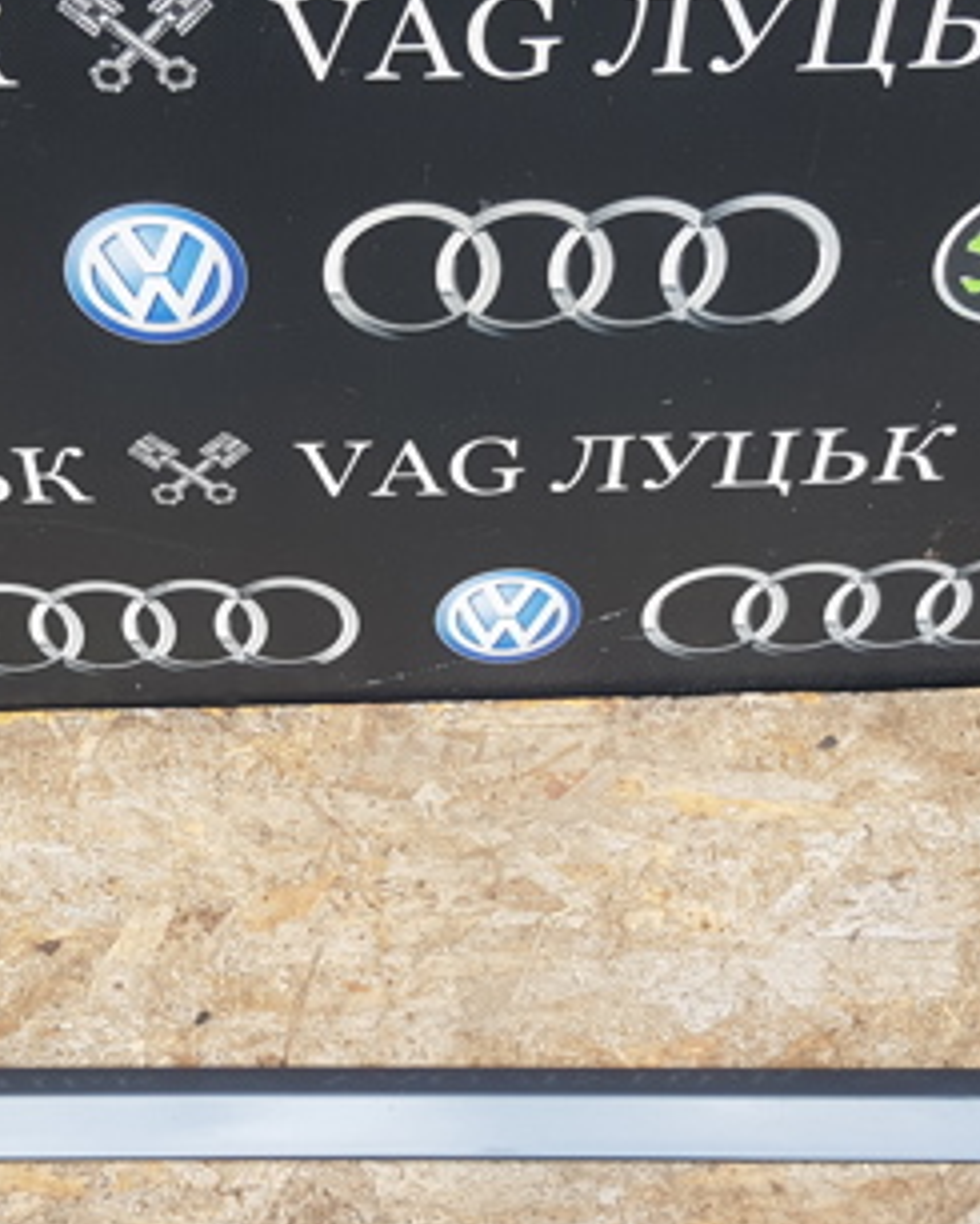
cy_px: 830
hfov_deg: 28.6
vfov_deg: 35.0
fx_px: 1921
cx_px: 404
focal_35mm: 53
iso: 40
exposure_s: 1/240
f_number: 1.7
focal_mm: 4.2
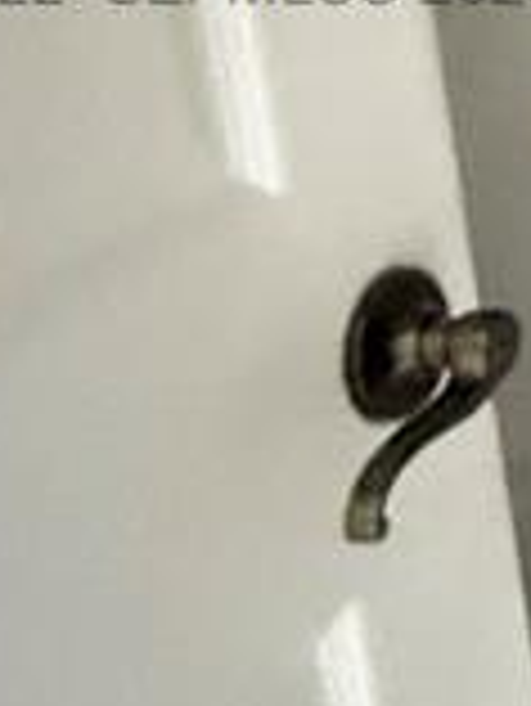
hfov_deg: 9.6
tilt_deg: -15.5
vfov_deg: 17.9
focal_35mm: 107
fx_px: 2186
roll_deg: -0.2
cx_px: 1746
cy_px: -18
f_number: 2.2
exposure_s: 1/23
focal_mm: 2.22
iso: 2500
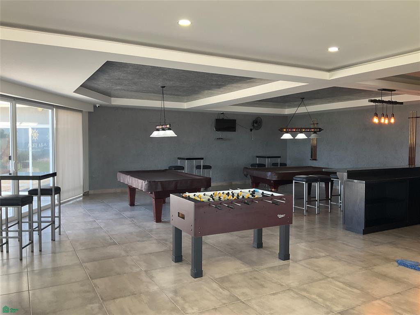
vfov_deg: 48.2
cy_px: 158
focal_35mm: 29
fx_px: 352
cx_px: 210
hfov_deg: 61.7
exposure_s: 1/60
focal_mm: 3
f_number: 1.8
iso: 40
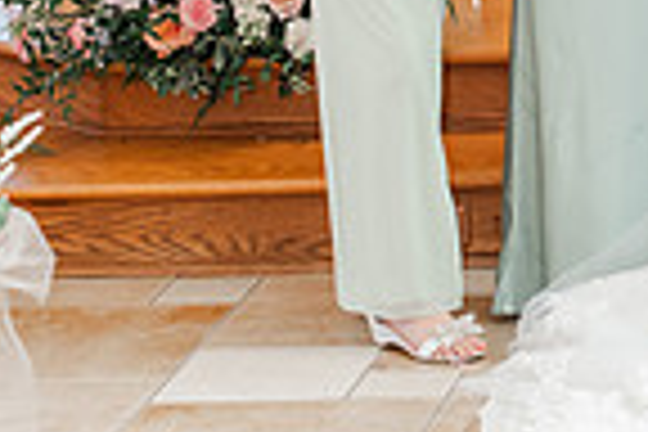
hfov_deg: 9.8
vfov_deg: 6.7
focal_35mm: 202
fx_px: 3636
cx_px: 1012
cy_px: -281
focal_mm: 50
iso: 640
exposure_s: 1/160
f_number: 5.6
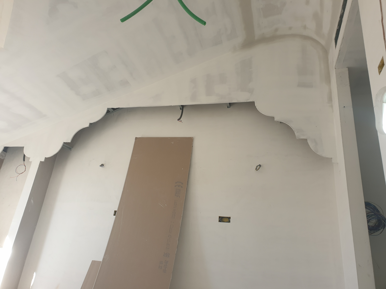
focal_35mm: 26
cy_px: 144
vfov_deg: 53.1
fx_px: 290
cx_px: 193
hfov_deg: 67.3
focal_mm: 4.3
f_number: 2.4
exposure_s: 1/100
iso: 64
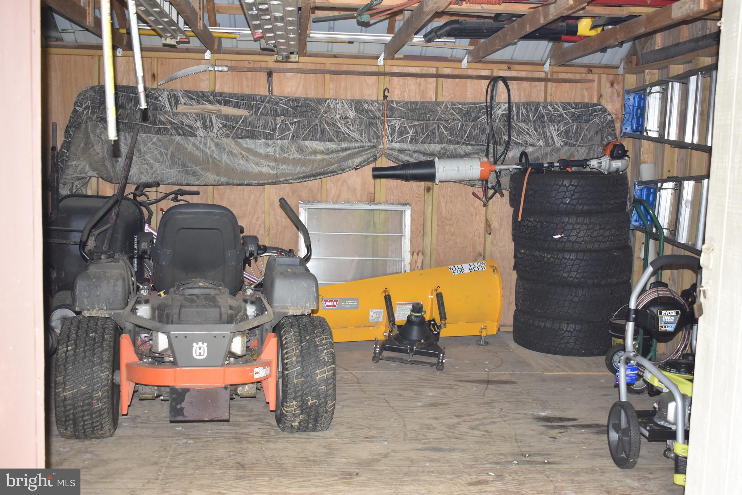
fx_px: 896
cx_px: 371
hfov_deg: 45.0
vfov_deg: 30.8
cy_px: 248
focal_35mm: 44
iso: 800
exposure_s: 1/80
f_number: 4.2
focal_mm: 29
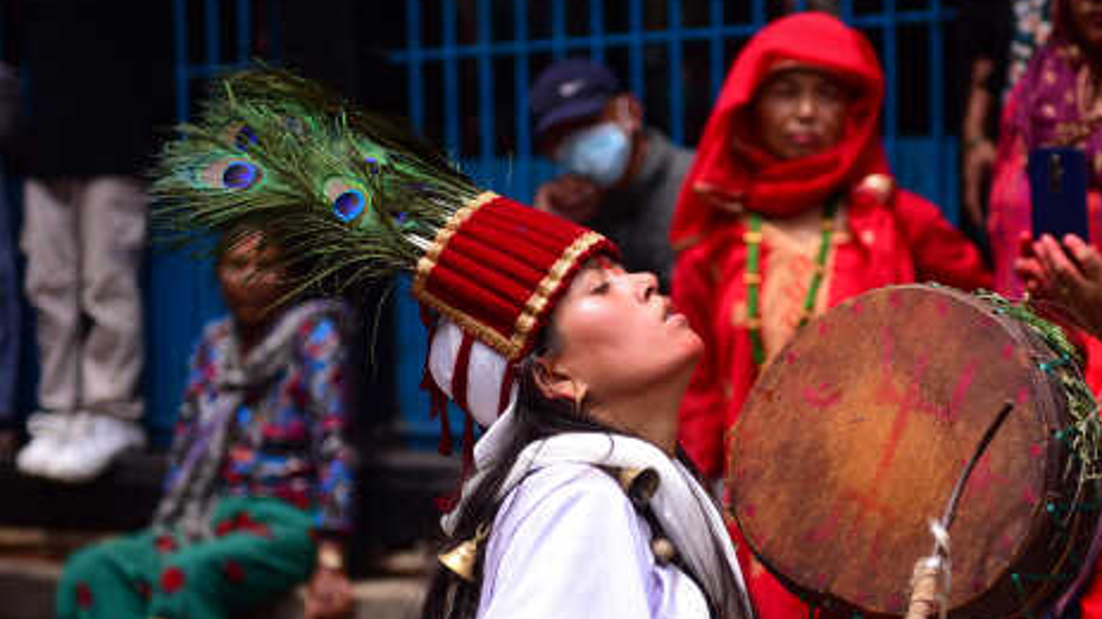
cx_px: 619
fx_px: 2775
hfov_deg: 22.4
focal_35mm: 95
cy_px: 383
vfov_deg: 12.7
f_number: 3.2
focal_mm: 70
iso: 160
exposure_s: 1/1600
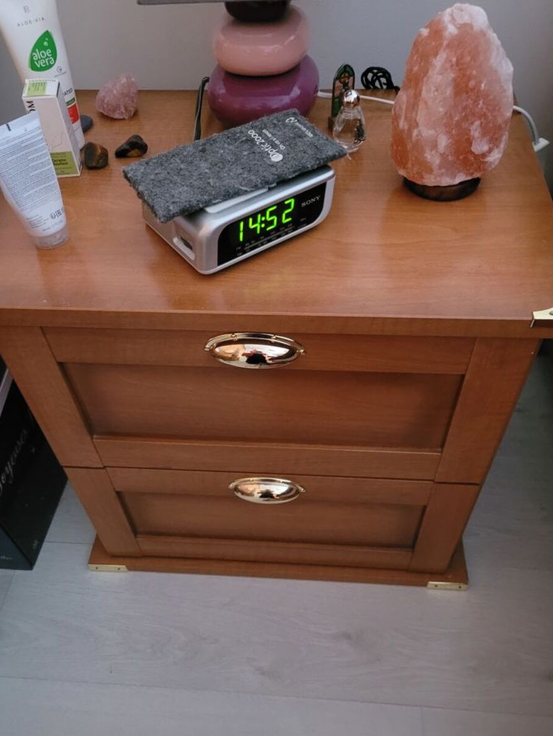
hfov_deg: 48.2
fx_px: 617
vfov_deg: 61.6
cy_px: 386
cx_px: 265
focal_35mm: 29
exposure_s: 1/17
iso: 1600
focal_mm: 5.4
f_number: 1.8
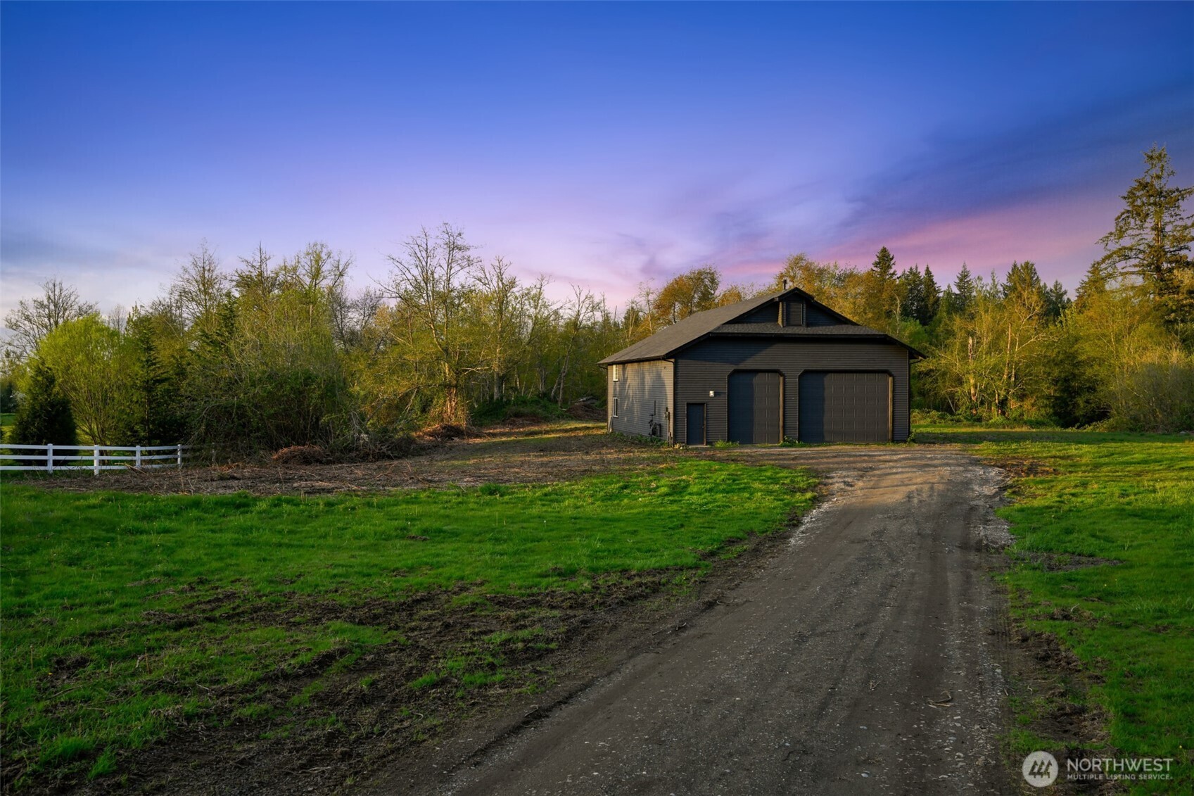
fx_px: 995
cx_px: 597
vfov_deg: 43.6
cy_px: 398
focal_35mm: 30
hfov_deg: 61.9
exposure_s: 1/30
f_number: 9
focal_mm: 30
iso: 64
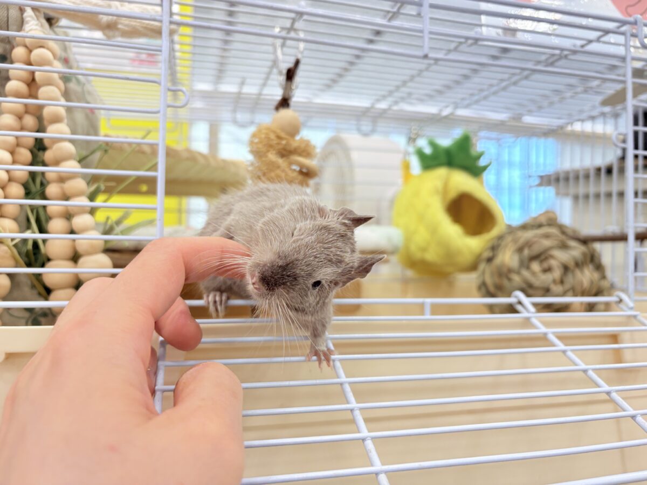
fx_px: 486
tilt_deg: +0.6
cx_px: 324
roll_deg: -1.4
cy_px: 242
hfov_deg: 67.3
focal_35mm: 26
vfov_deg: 53.1
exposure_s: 1/100
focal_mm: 5.96
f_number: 1.6
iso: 100
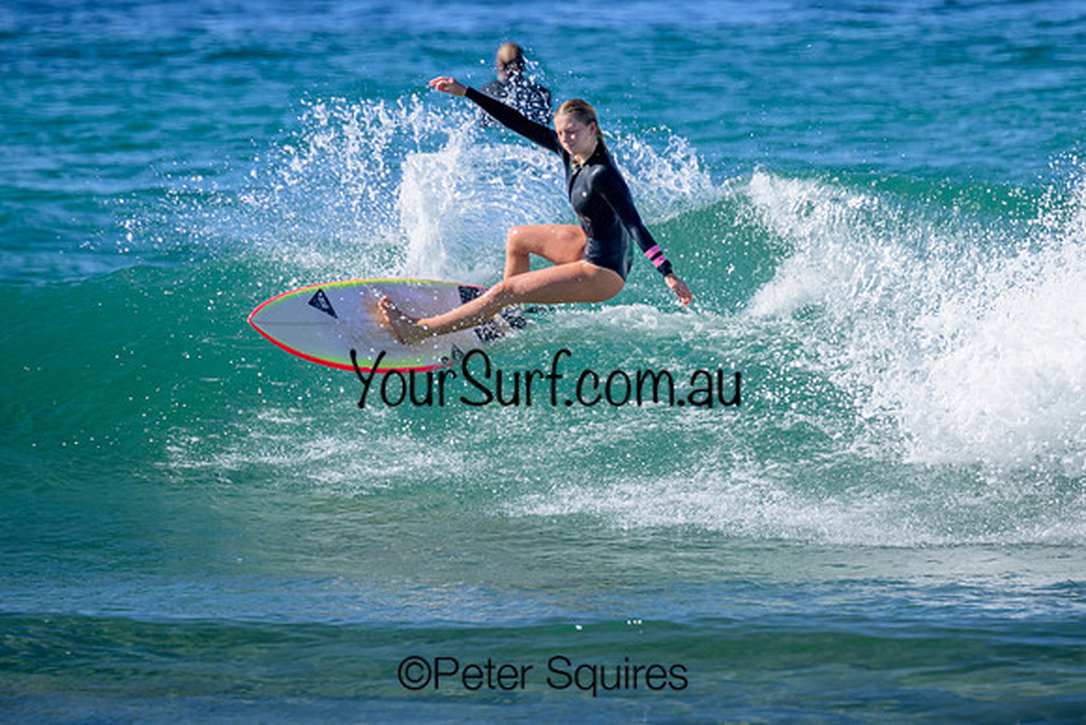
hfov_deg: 1.9
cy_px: 260
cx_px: 641
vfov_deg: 1.3
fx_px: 32890
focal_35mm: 1090
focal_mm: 800
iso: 450
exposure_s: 1/800
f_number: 11
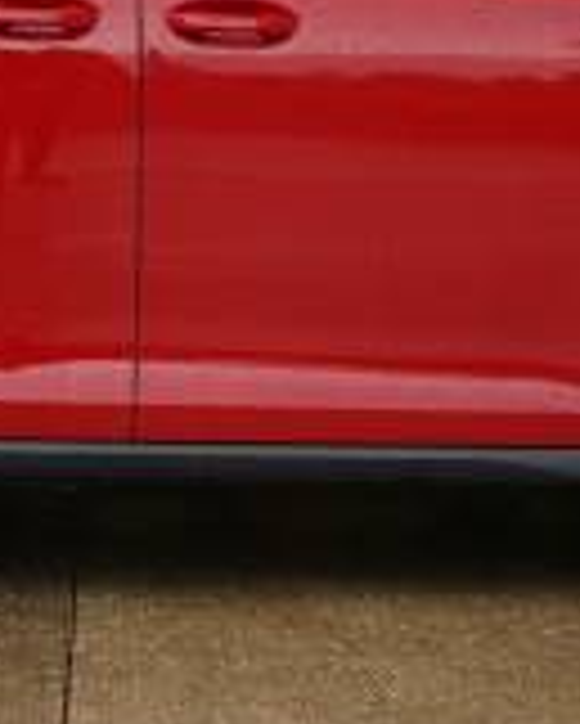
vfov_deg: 13.6
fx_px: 2982
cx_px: 40
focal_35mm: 139
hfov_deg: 11.0
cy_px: 4
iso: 250
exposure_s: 1/160
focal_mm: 37.3
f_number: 4
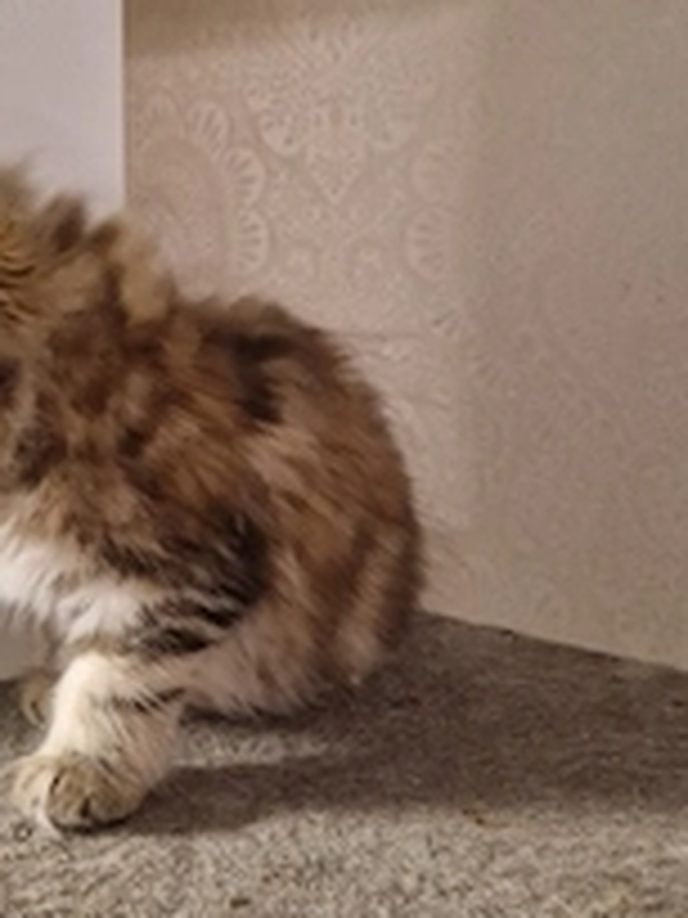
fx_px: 1193
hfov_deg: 31.7
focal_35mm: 45
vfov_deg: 41.8
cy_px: 356
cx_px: 180
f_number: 1.8
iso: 500
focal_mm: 5.4
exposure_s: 1/25
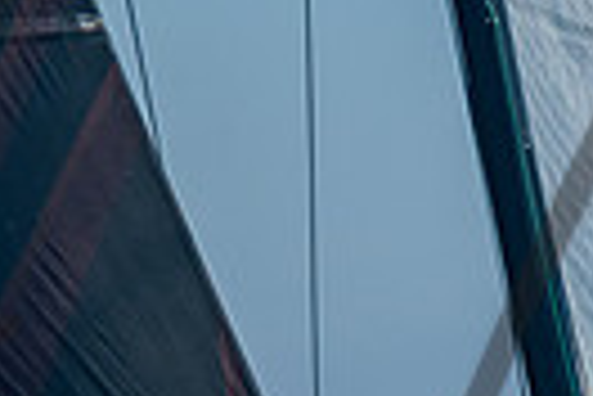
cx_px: 438
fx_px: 28659
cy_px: 553
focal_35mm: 1740
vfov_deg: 0.8
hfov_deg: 1.2
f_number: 6.3
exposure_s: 1/1000
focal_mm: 200
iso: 160
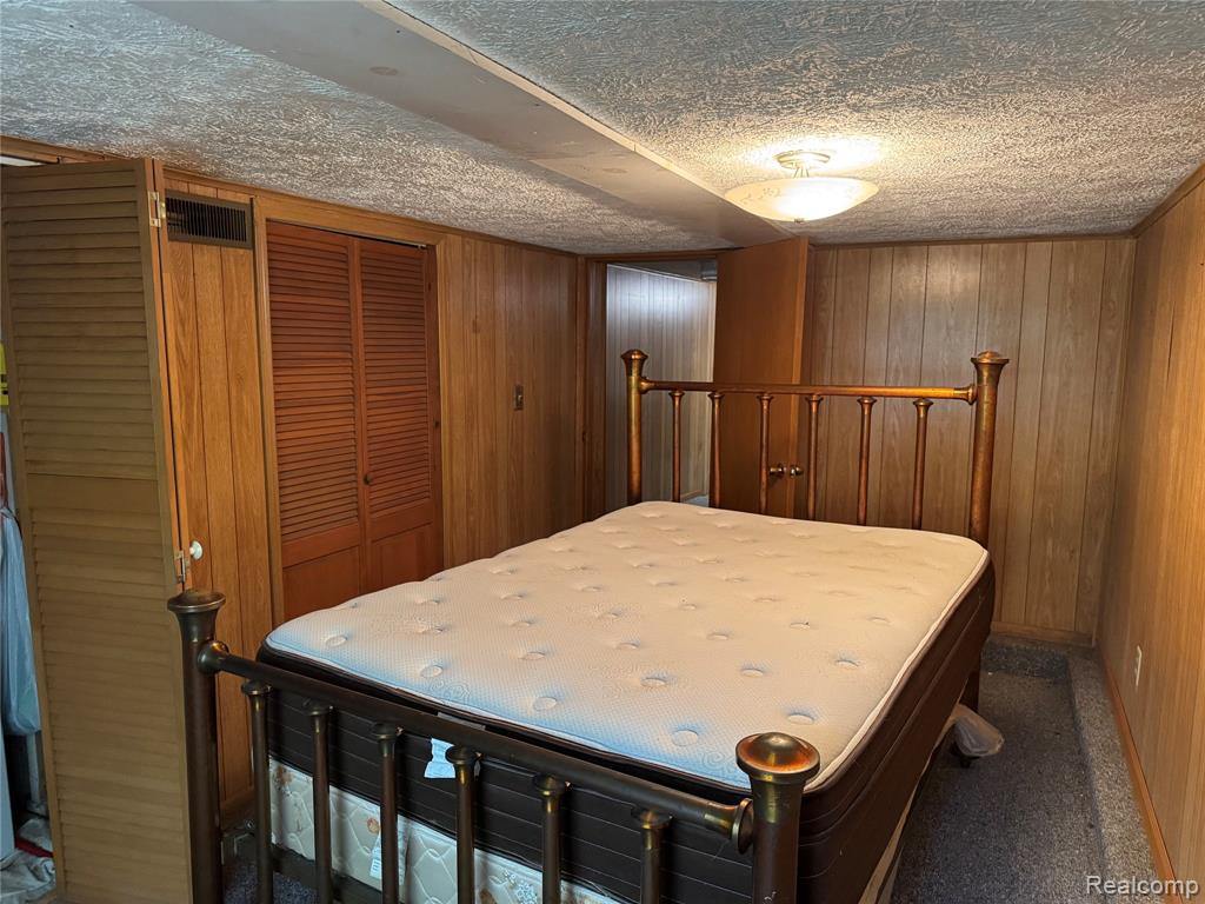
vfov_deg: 56.8
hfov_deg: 71.6
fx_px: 835
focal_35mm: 24
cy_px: 452
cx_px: 602
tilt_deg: -7.2
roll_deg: +0.2
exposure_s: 1/60
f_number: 1.78
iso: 640
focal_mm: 6.76
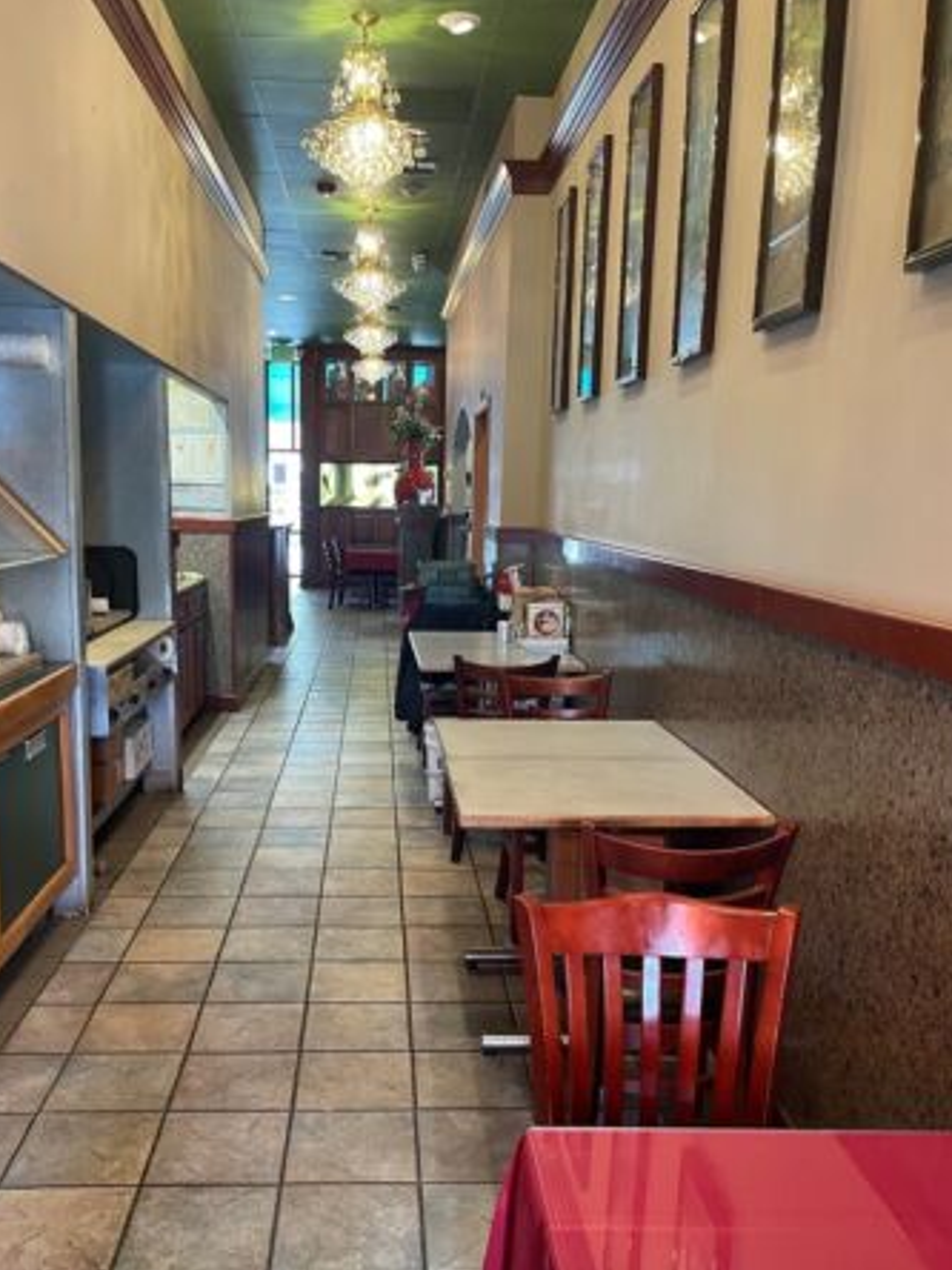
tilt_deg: -11.5
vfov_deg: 59.8
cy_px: 708
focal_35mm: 30
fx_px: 1100
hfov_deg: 46.7
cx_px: 412
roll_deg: -0.5
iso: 320
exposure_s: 1/60
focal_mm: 5.1
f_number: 1.6
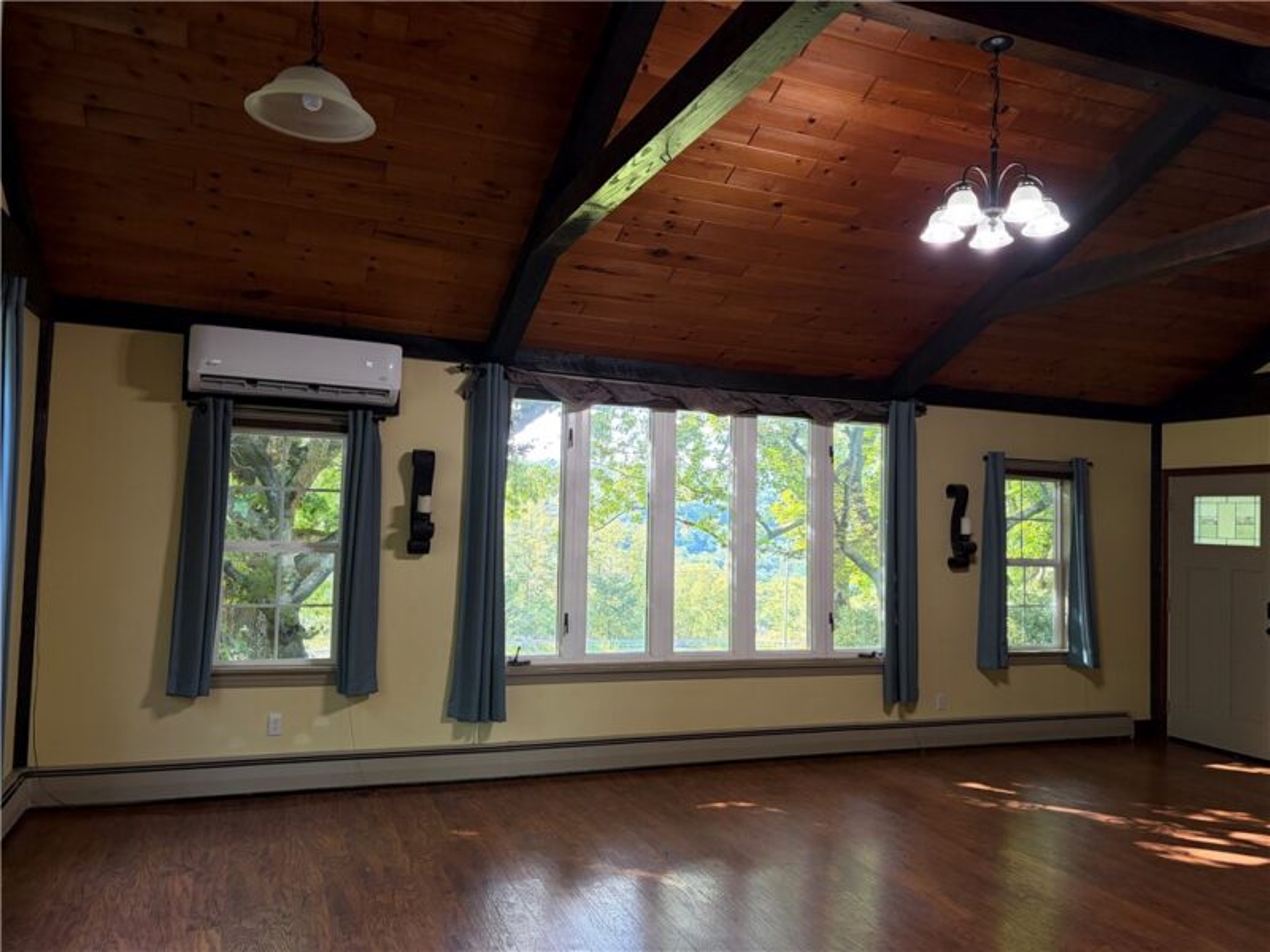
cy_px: 476
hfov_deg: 67.3
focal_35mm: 26
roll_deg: -1.3
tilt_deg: +2.5
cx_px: 635
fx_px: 954
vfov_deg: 53.1
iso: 250
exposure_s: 1/120
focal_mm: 5.96
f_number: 1.6
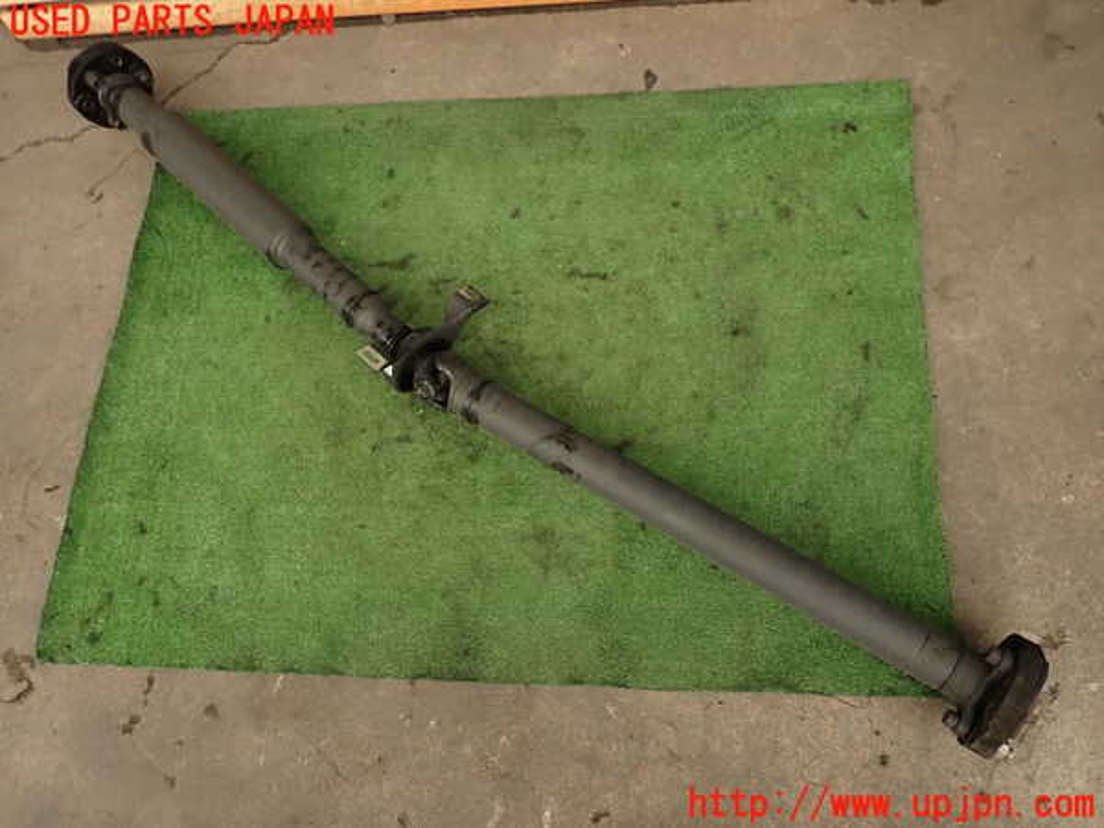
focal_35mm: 25
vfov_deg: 54.9
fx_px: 797
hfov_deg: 69.4
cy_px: 414
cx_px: 552
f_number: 2.8
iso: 100
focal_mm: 4.5
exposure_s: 1/80
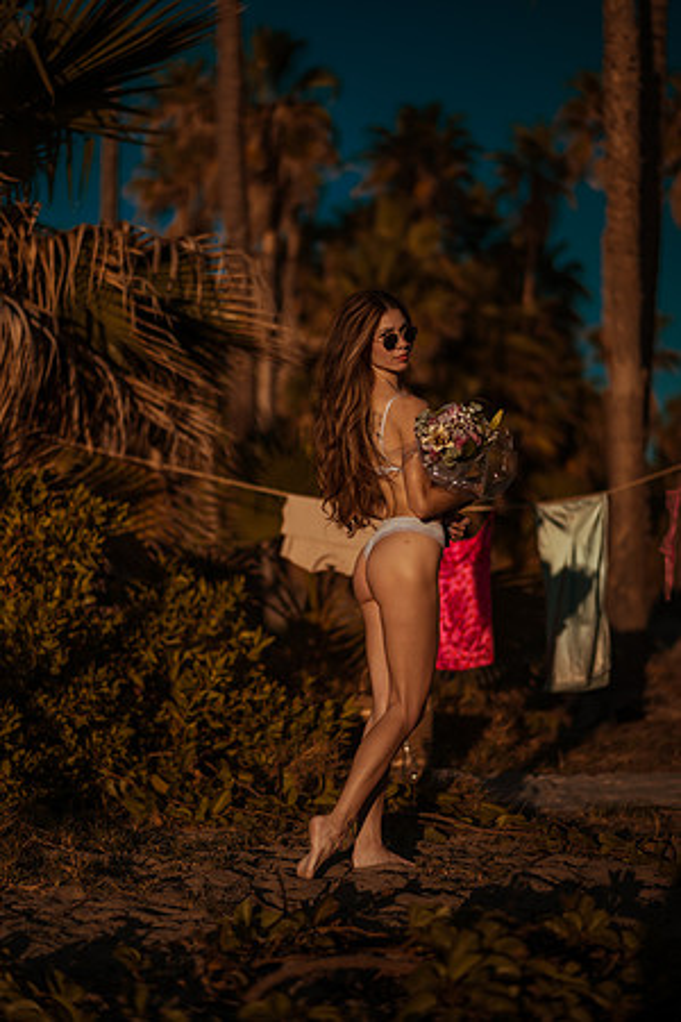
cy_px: 511
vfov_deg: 34.5
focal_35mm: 58
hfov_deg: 23.4
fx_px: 1646
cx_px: 340
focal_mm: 58
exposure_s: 1/8000
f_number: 1.4
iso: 50
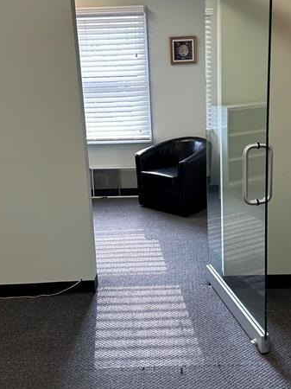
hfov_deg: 35.0
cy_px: 164
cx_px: 172
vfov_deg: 45.6
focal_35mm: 41
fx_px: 460
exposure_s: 1/120
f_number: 1.78
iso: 160
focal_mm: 6.86
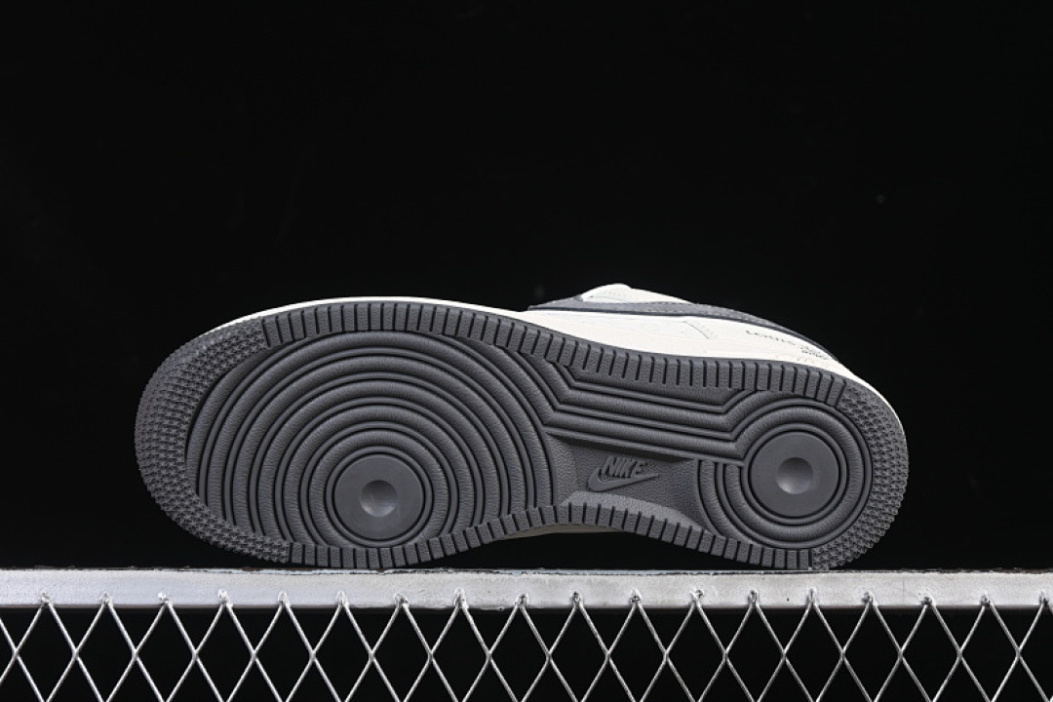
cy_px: 351
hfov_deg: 27.0
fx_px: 2194
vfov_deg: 18.2
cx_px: 526
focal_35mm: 75
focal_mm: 50
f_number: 6.3
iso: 160
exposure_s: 1/60
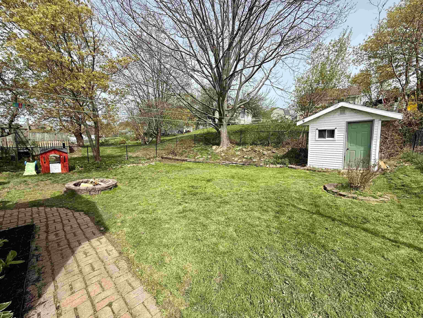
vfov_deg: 85.7
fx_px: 171
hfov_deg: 102.1
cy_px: 159
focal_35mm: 14
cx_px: 212
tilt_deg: -7.1
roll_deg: -1.1
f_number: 2.2
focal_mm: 2.22
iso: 50
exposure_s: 1/1050
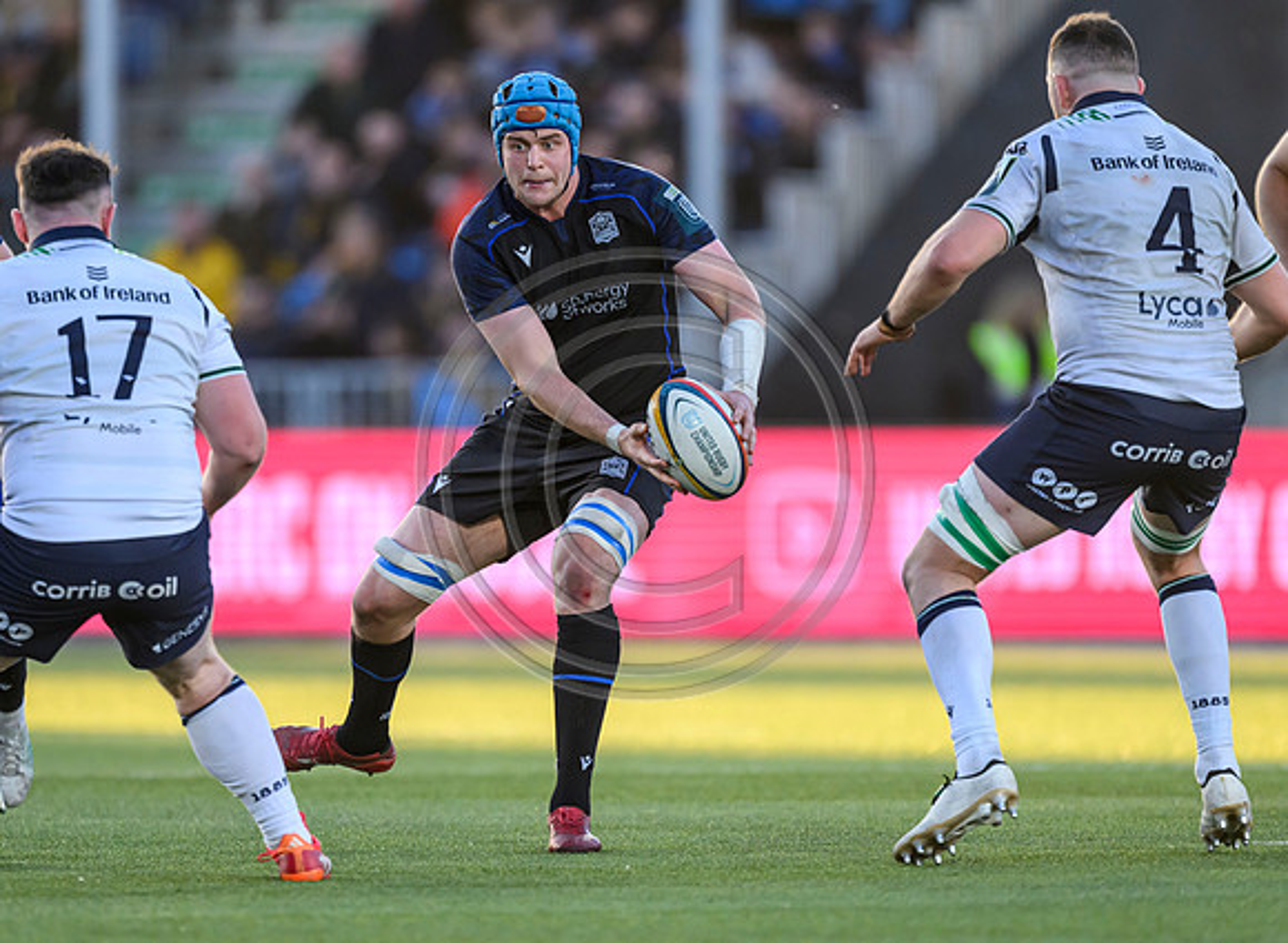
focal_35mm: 704
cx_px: 536
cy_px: 556
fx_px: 25967
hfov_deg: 2.8
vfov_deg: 2.1
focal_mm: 560
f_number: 4
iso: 2000
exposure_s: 1/1600
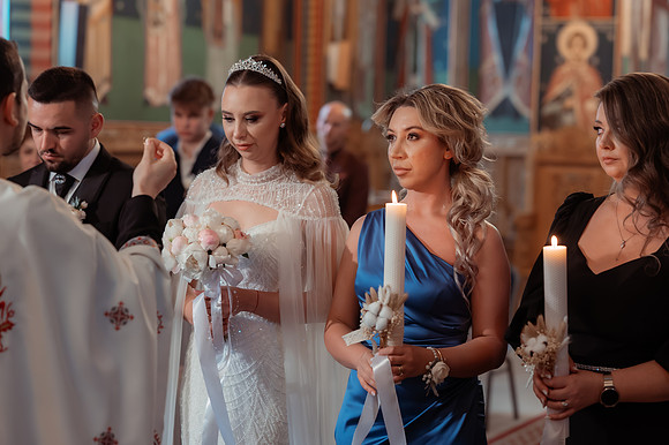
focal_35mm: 85
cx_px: 334
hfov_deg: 23.9
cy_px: 222
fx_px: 1579
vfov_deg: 16.1
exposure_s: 1/250
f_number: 2.8
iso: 3200
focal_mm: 85
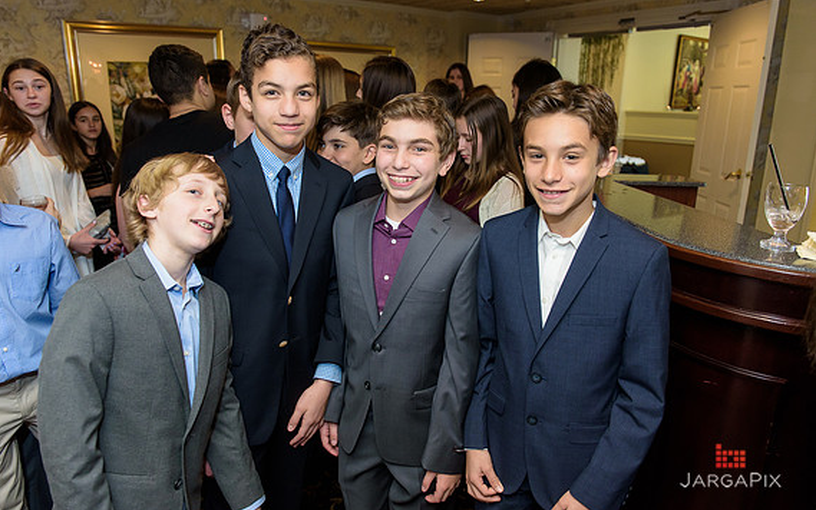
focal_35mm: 27
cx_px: 402
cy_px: 241
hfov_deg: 68.4
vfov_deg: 46.0
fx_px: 601
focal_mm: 26
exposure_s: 1/125
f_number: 3.2
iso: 1600
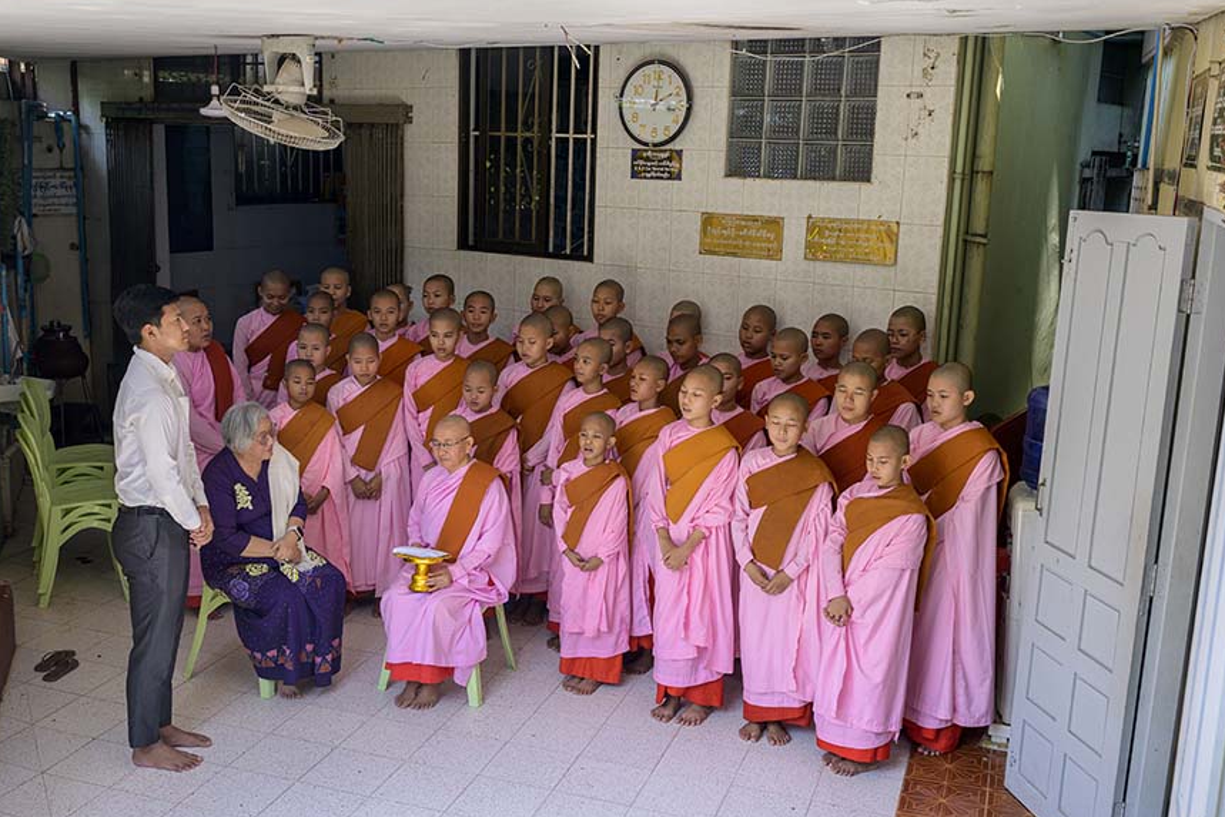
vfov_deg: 34.6
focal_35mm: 39
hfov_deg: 50.0
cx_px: 558
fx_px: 1312
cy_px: 443
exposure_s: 1/320
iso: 450
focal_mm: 34.5
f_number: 4.5
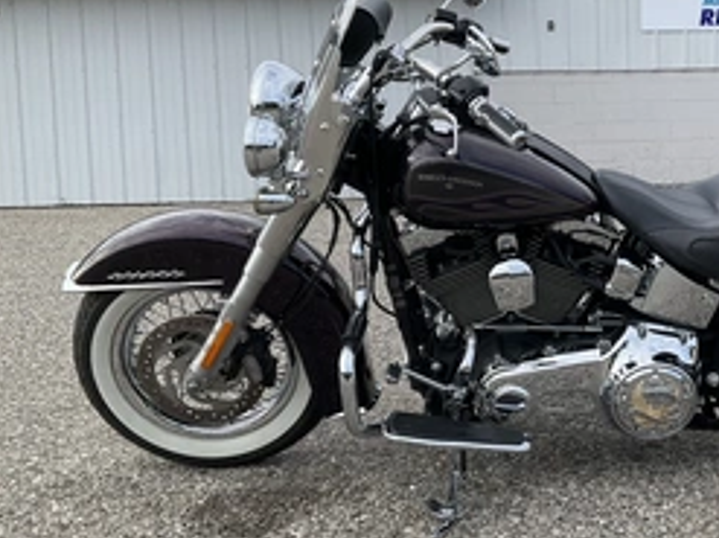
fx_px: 976
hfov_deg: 38.9
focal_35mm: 47
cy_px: 236
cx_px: 573
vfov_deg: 30.8
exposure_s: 1/642
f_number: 1.8
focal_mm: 3
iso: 25
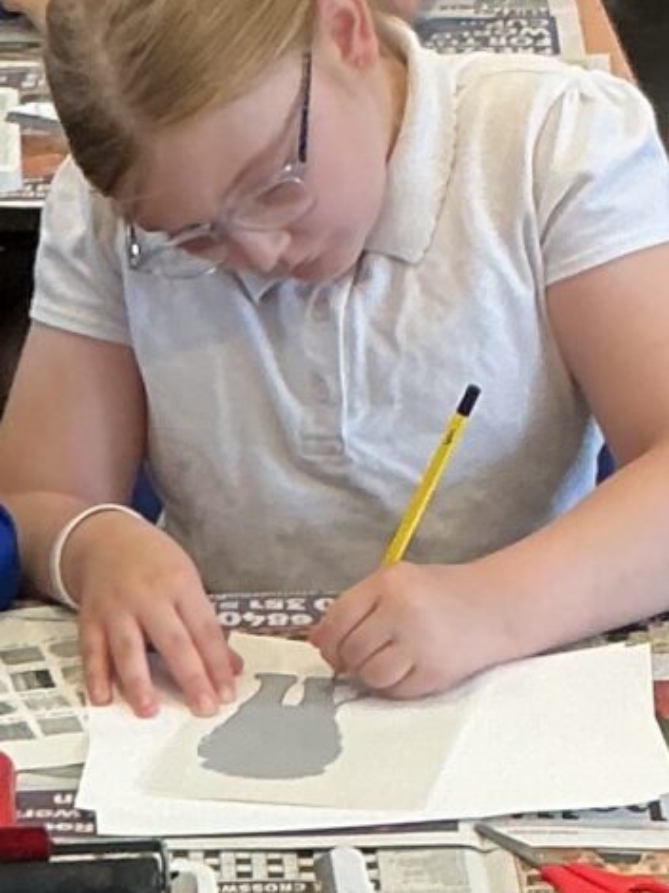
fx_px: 4075
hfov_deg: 9.3
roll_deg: +3.5
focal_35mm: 158
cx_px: -61
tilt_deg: -34.5
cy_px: 1370
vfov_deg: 11.9
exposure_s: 1/60
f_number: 1.8
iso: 64
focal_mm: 3
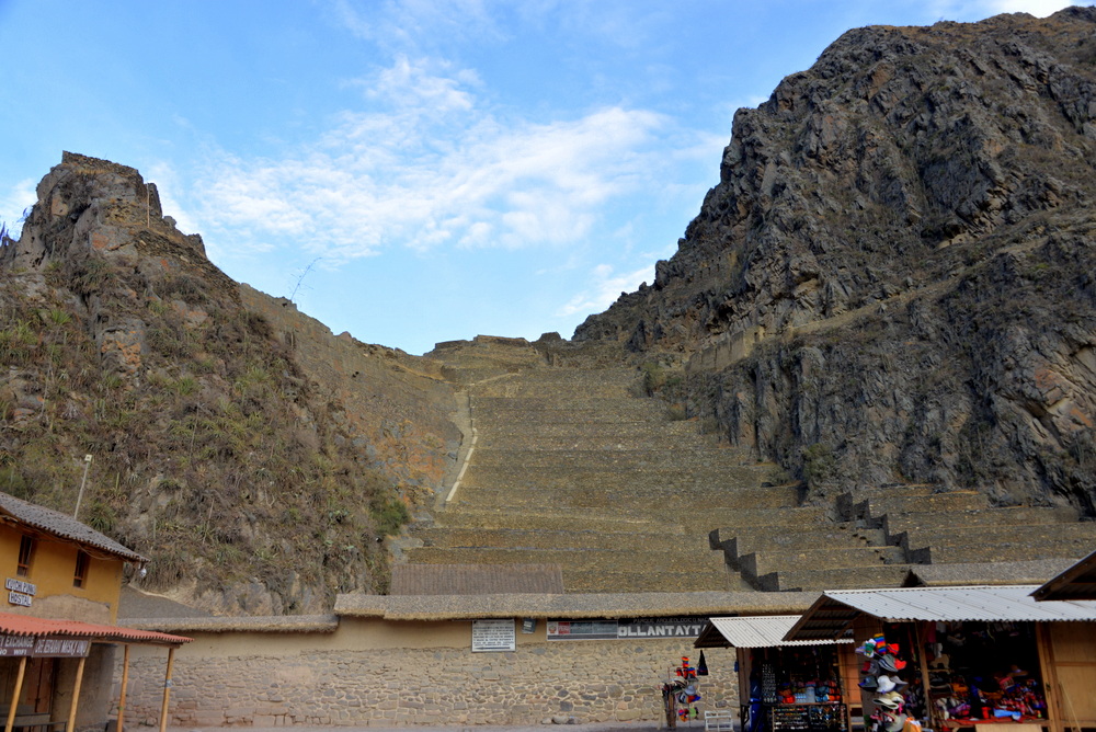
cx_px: 548
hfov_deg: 58.7
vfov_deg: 41.2
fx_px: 975
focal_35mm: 32
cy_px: 366
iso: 200
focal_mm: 32
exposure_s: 1/160
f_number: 6.3
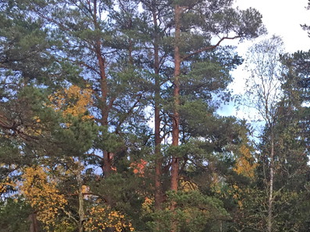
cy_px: 244
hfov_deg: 26.8
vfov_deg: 20.2
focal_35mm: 70
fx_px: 626
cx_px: 281
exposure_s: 1/100
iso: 50
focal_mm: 4.15
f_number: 2.2
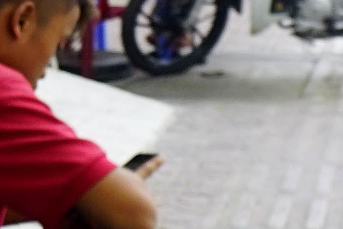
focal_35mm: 138
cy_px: 90
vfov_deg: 9.9
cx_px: -92
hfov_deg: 14.3
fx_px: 1315
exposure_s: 1/60
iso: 320
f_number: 5
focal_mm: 15
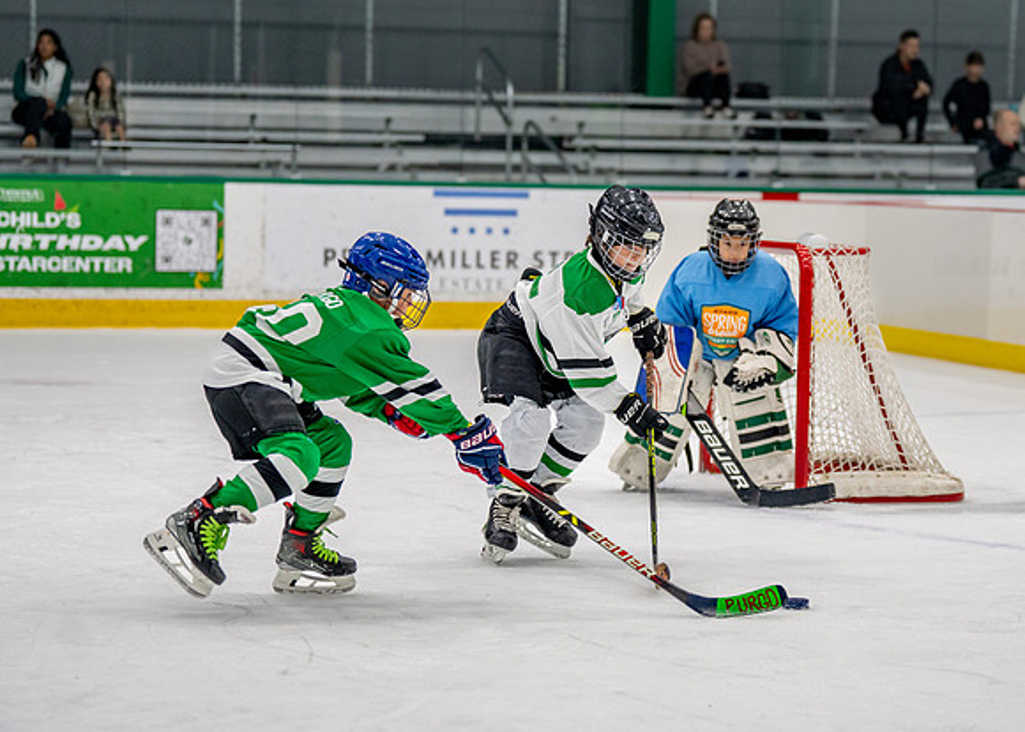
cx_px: 652
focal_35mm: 125
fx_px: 3629
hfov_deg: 16.1
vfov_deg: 11.5
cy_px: 323
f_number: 2.8
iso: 1000
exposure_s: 1/1250
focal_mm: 95
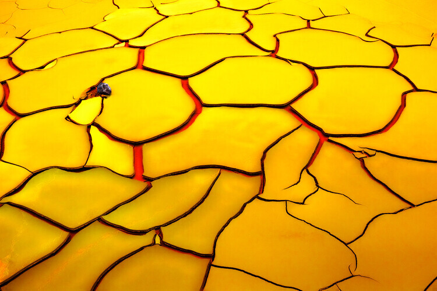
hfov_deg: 46.4
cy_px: 146
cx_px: 218
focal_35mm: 42
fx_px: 509
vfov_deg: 31.9
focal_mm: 28
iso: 200
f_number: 6.3
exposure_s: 1/100
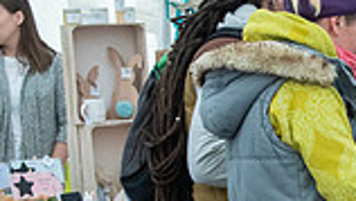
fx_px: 1539
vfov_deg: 7.4
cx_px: 579
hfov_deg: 12.4
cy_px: 243
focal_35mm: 163
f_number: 6.3
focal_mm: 36
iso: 1100
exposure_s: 1/160
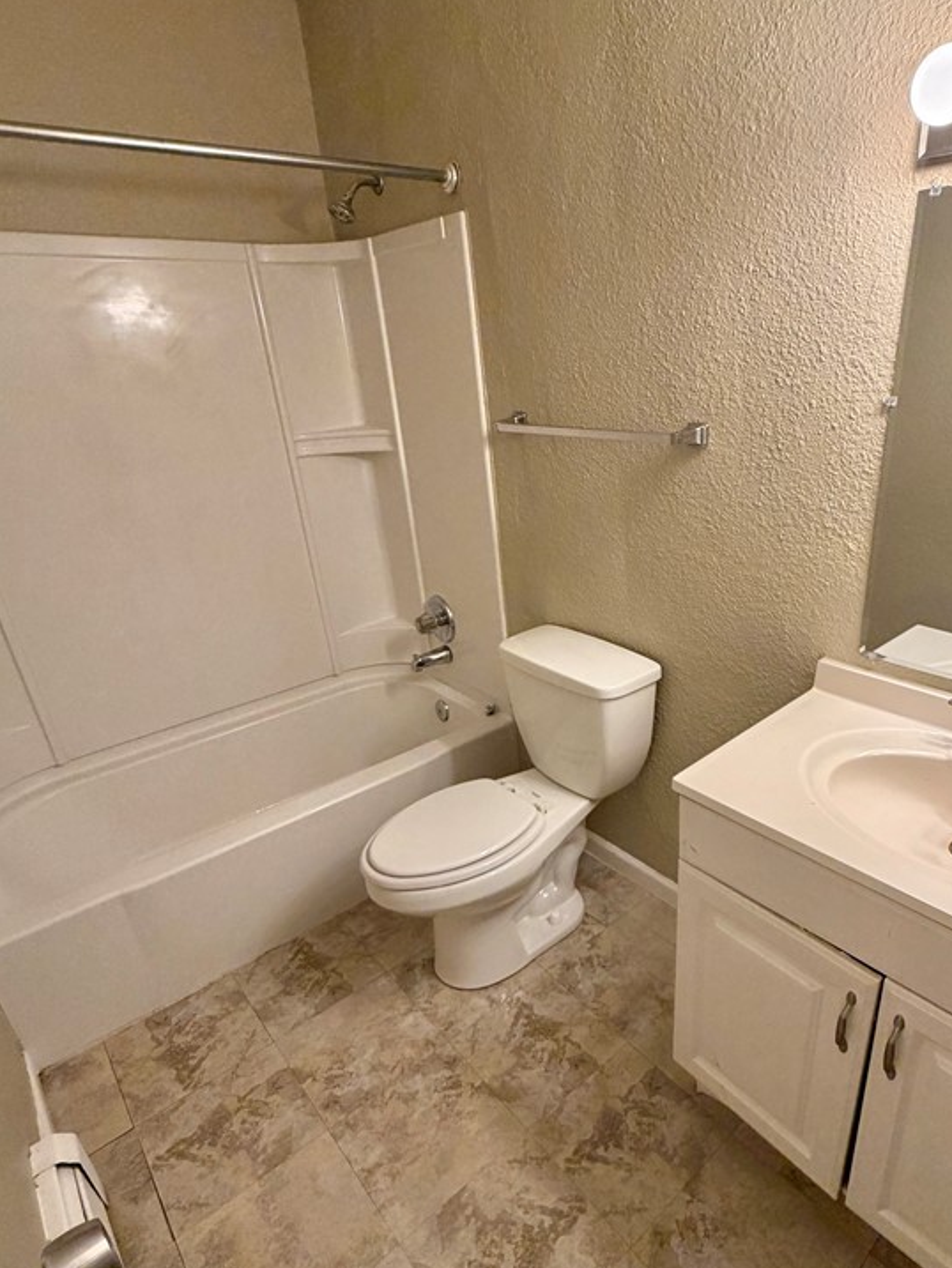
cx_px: 591
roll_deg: +2.8
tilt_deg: -25.3
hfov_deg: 65.1
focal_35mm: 20
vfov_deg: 81.6
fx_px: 733
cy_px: 686
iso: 200
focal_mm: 2.22
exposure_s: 1/60
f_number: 2.2
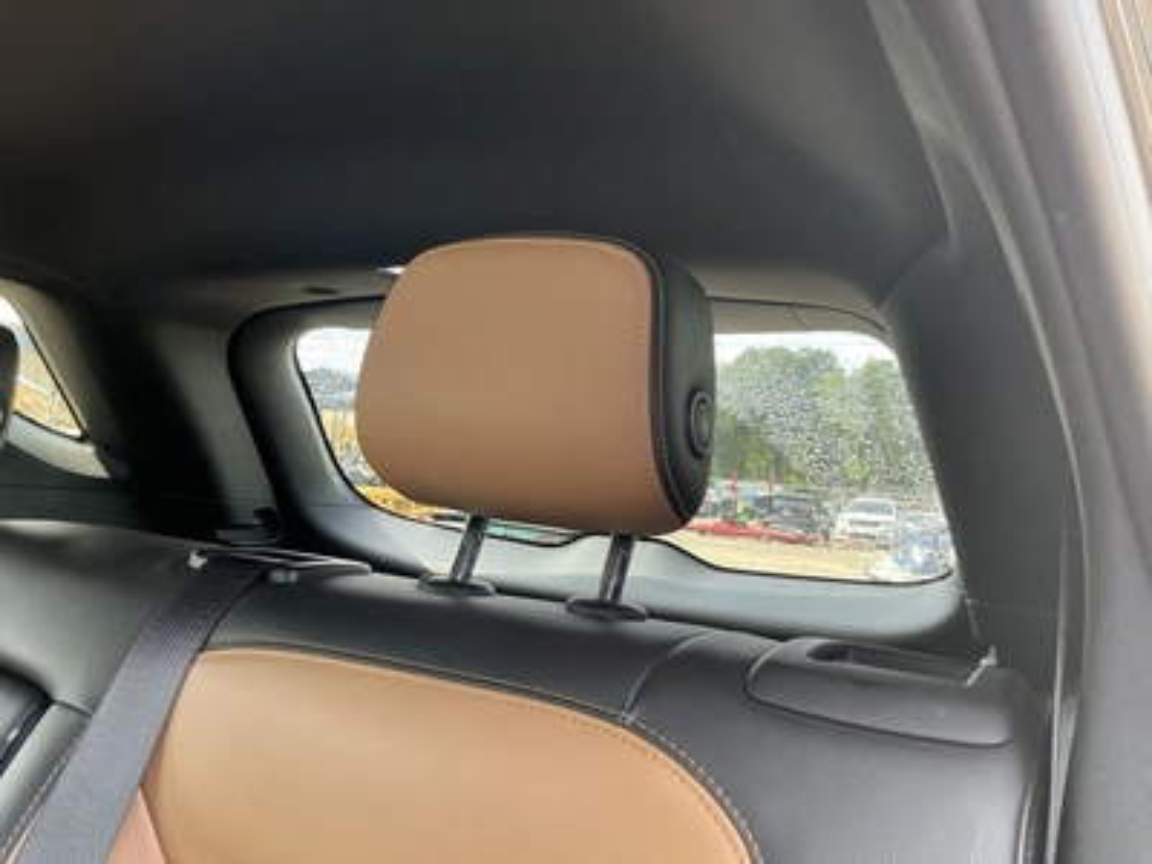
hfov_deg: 63.4
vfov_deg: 49.7
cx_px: 576
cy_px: 432
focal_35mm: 28
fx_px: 932
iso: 64
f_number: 1.8
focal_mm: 3
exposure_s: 1/122
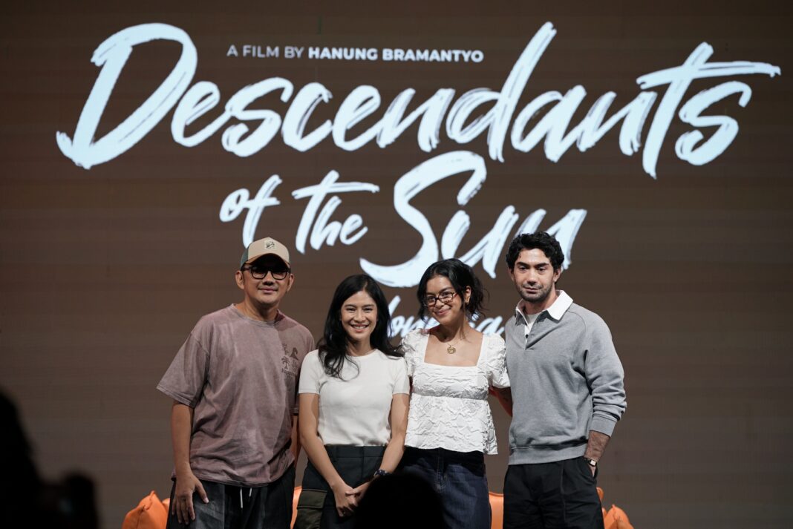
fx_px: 2887
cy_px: 264
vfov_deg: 10.5
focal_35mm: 131
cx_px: 396
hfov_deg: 15.6
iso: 160
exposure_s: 1/50
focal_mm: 131
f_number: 2.8
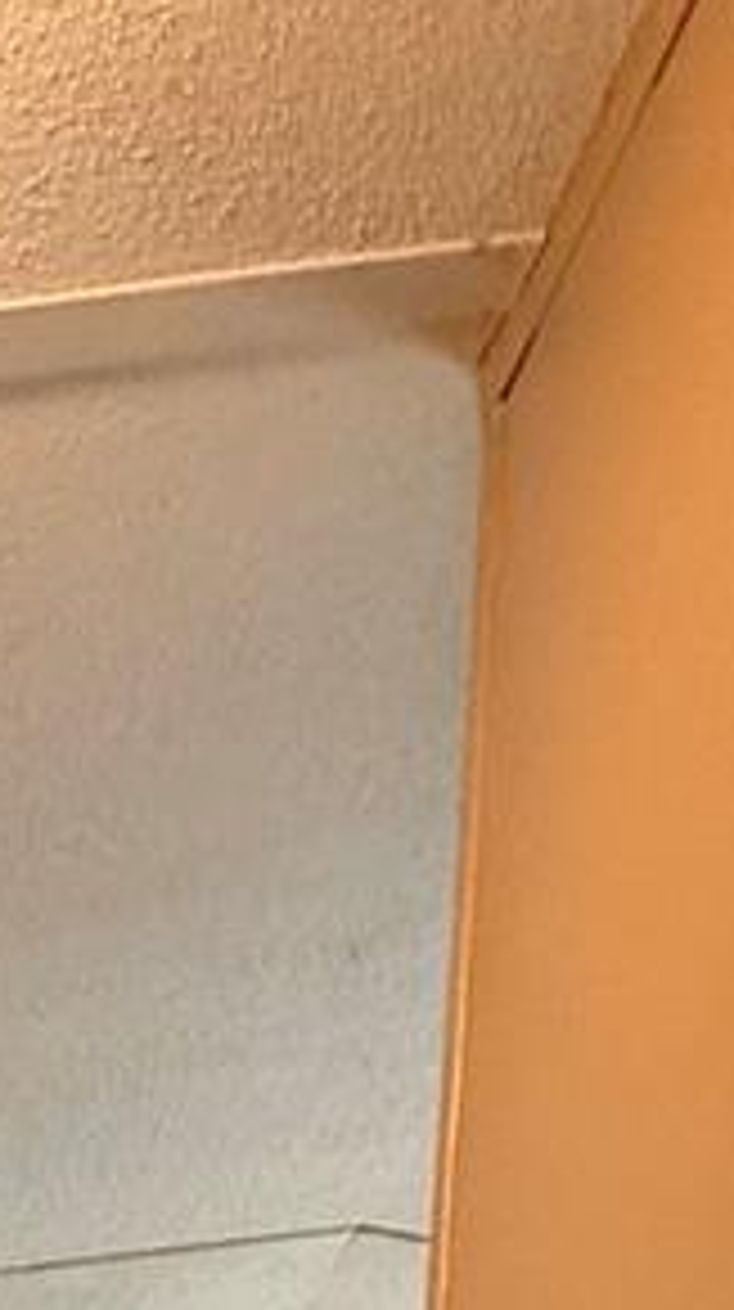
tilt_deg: -9.2
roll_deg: -1.5
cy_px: 2579
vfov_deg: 19.6
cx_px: -306
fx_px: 2187
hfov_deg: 17.5
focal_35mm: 63
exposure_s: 1/60
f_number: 2.2
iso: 500
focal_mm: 2.22
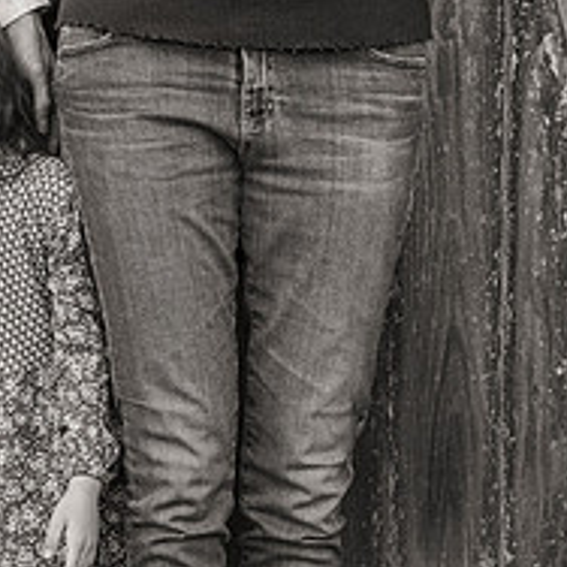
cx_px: -38
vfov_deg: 9.1
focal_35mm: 192
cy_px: 402
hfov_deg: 9.0
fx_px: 3558
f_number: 6.3
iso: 640
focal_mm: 70
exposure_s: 1/160
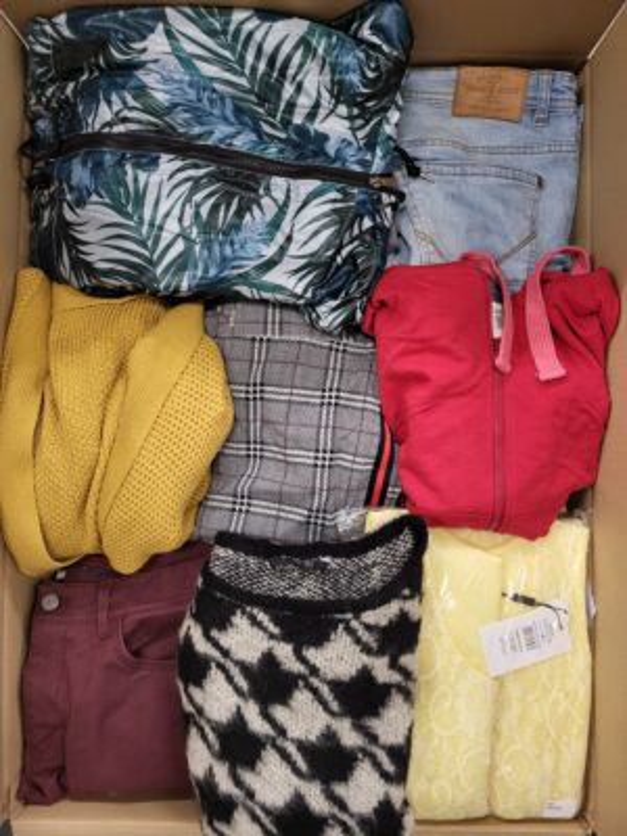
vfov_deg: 67.3
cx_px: 314
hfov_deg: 53.1
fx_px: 628
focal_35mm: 26
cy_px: 418
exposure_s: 1/50
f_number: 1.8
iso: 320
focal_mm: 5.4
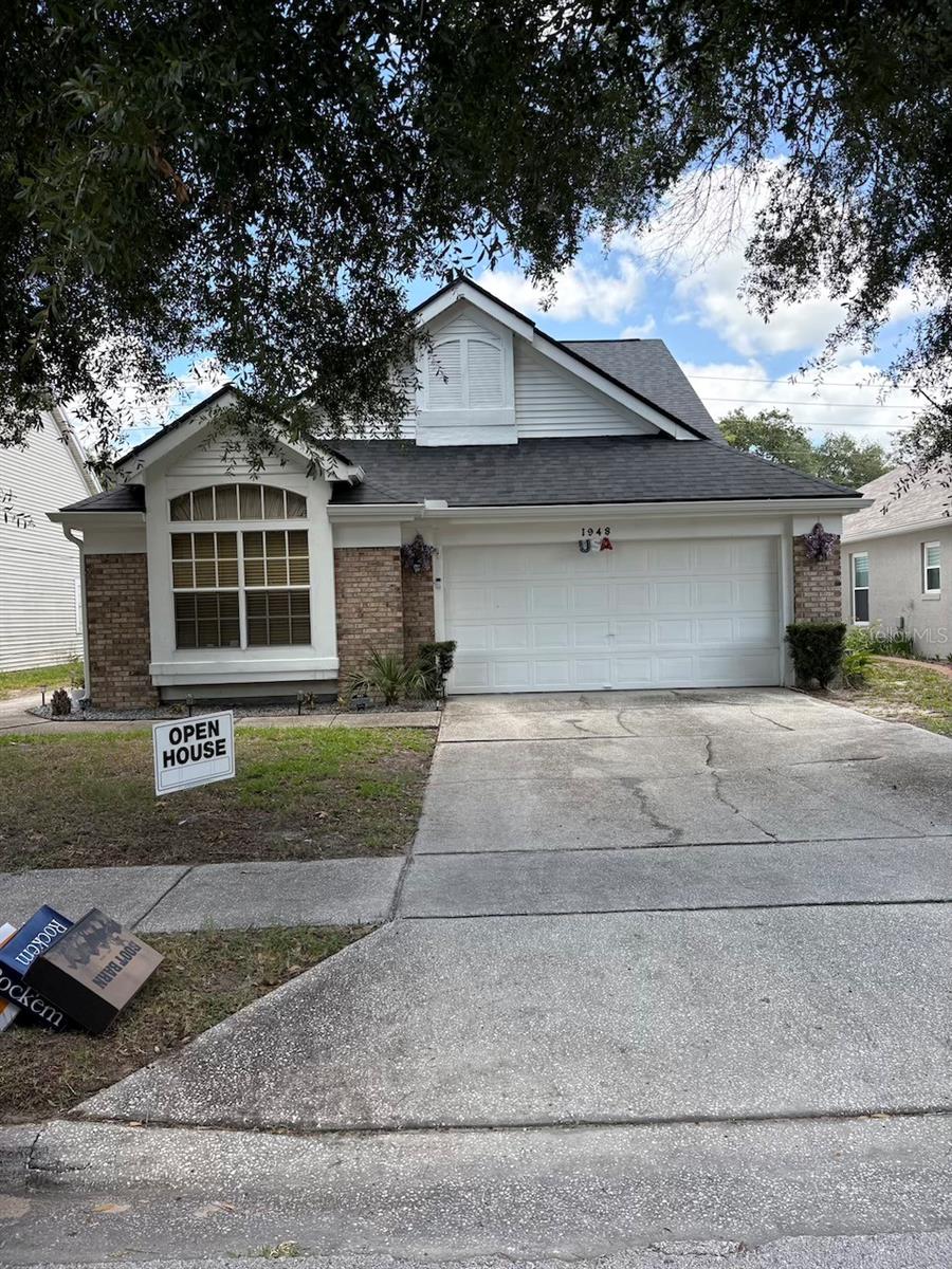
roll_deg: +2.0
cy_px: 634
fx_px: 953
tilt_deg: -1.0
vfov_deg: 67.3
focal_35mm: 26
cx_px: 476
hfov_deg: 53.1
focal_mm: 5.96
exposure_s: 1/959
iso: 64
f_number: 1.6
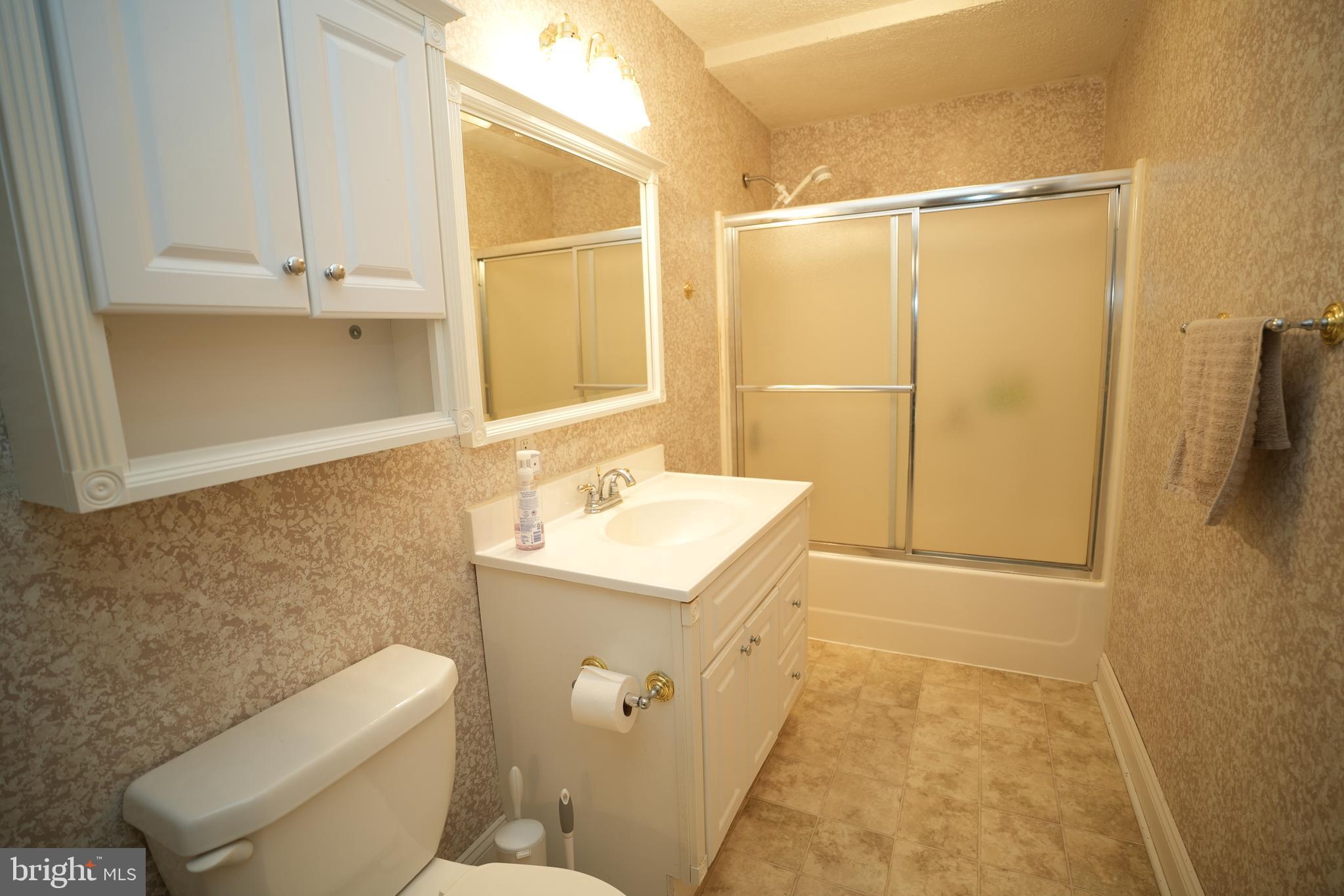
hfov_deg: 96.7
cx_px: 672
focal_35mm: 16
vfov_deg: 73.7
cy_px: 448
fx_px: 597
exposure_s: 1/60
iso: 400
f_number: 2.8
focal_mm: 16
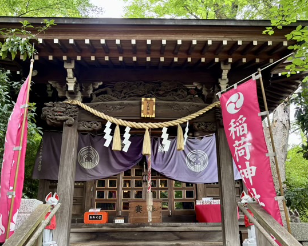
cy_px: 133
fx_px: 301
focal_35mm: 33
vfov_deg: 44.5
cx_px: 153
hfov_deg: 54.2
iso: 125
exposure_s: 1/106
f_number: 1.6
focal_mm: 5.96
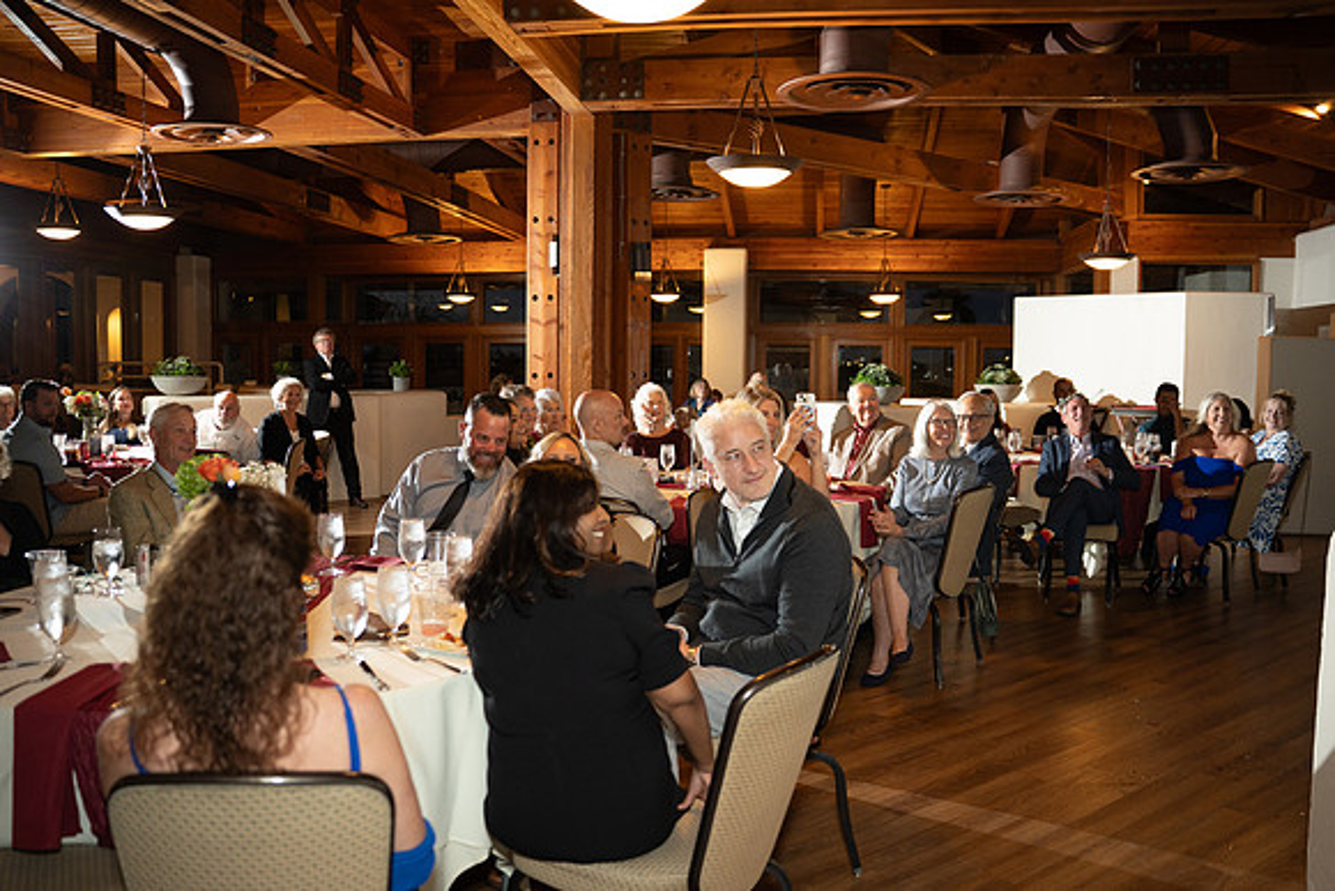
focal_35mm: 29
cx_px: 668
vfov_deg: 44.8
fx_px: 1079
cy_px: 446
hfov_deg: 63.5
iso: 1000
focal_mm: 29.1
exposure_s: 1/125
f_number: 2.8
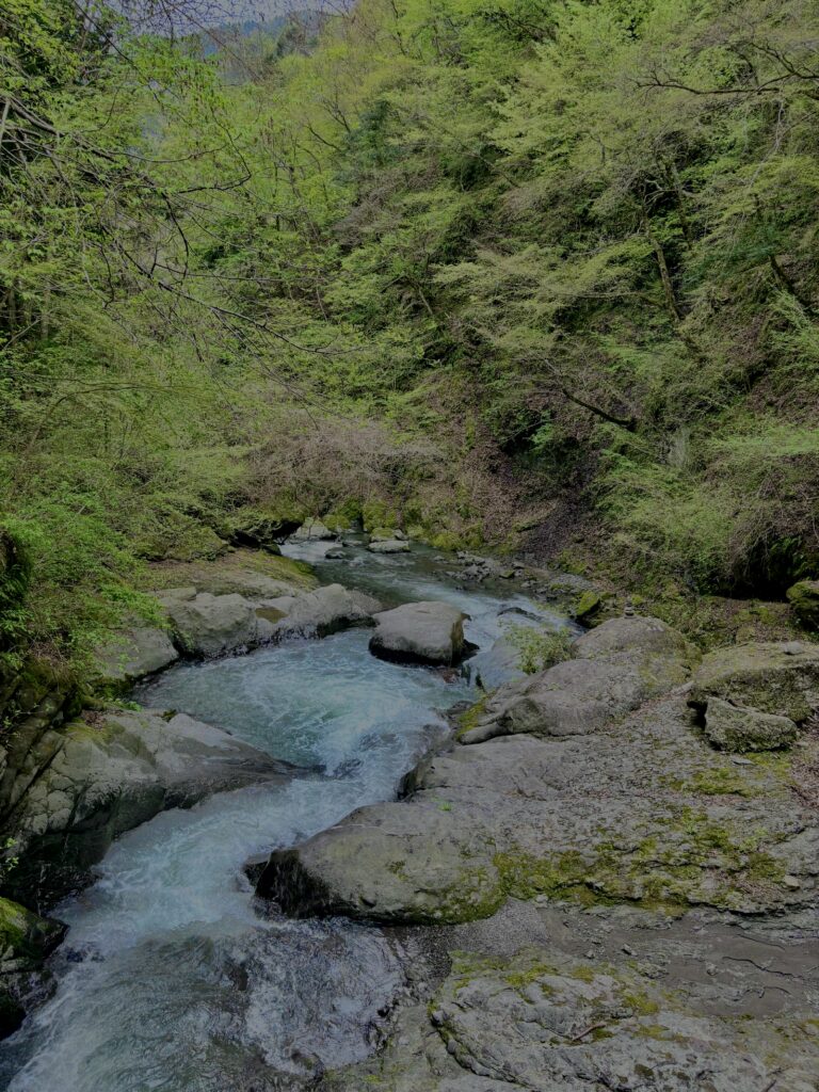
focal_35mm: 26
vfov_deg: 67.3
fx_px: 820
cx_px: 410
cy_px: 546
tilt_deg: -12.3
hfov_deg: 53.1
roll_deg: -1.4
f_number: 1.6
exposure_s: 1/262
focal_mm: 5.96
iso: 50
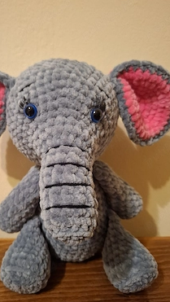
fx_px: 216
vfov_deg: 69.8
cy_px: 155
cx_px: 61
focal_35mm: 27
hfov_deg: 42.5
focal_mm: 5.54
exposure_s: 1/25
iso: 500
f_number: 1.8
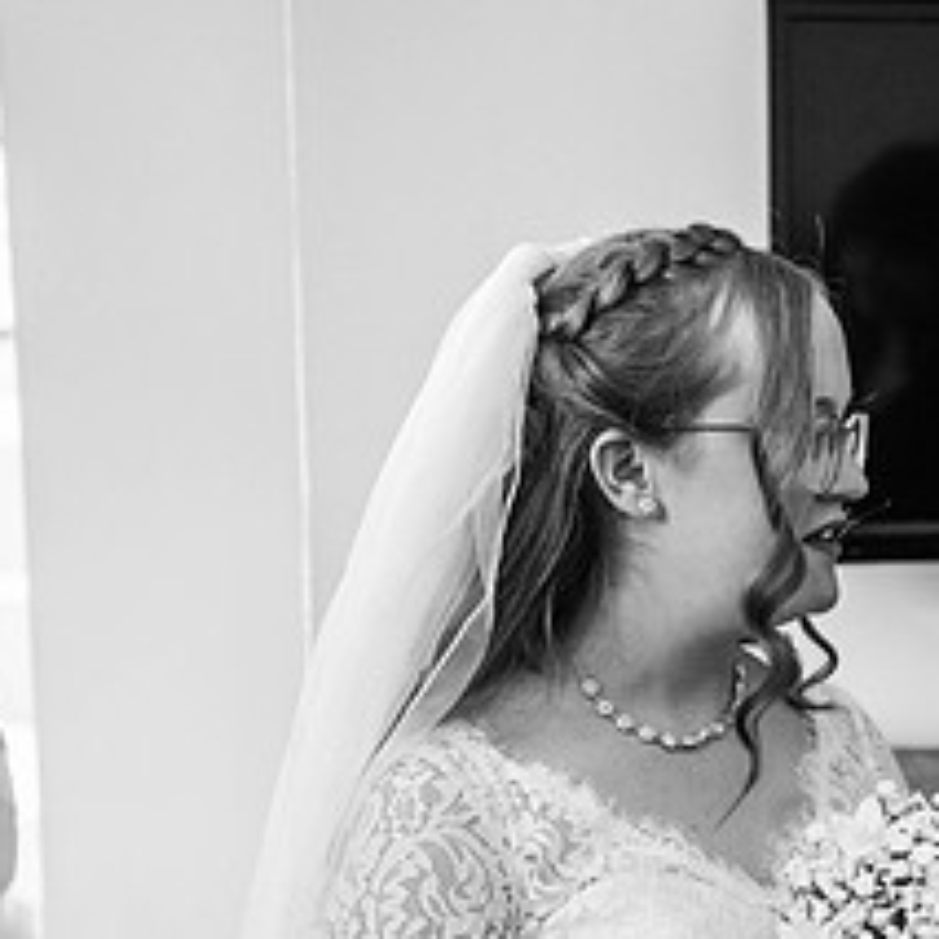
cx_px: 899
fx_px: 2486
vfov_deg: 21.1
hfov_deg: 20.8
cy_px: 745
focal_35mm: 81
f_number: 2
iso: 900
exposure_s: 1/200
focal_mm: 35
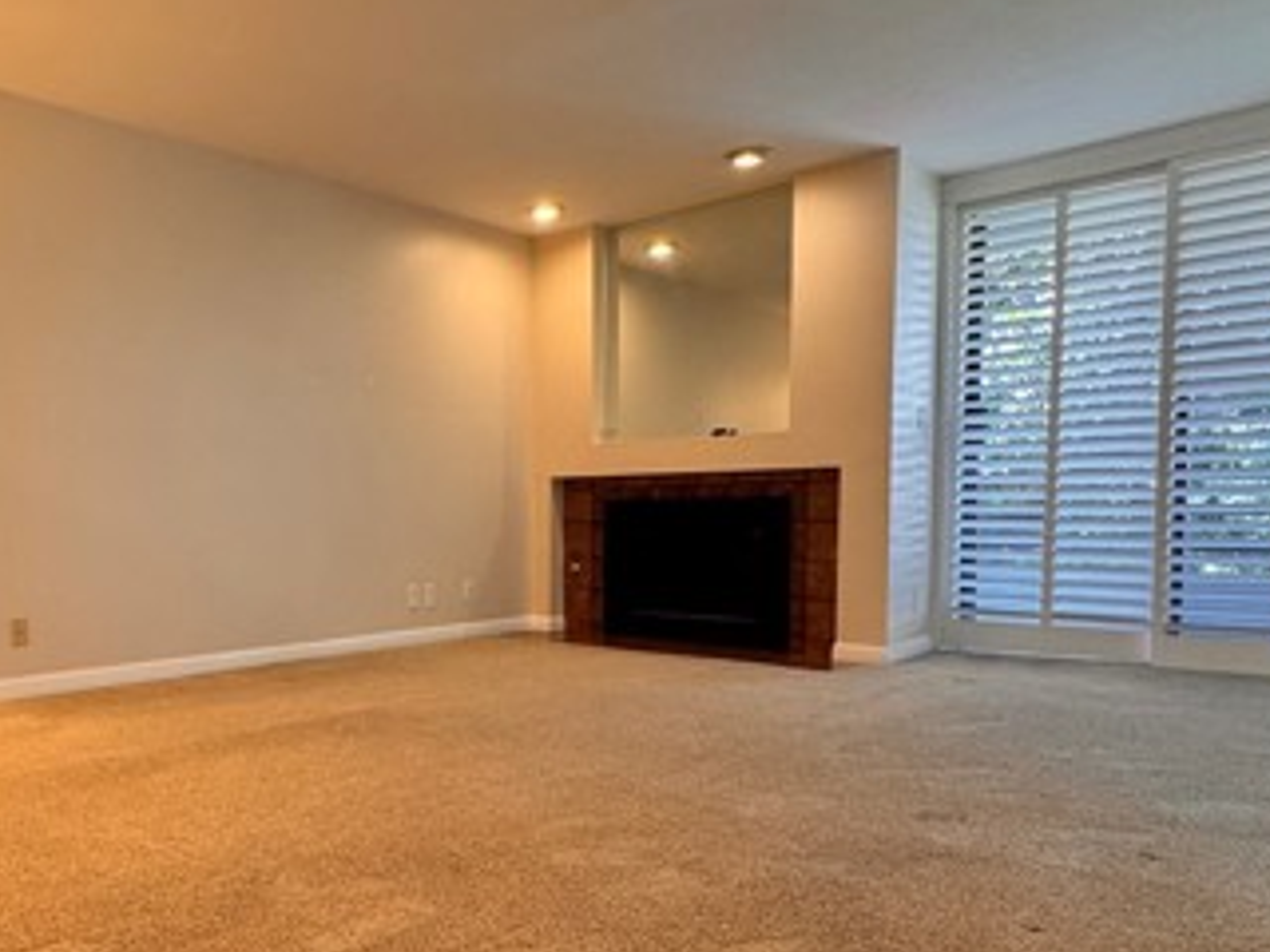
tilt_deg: -5.0
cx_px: 373
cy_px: 587
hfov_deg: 61.1
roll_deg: +0.7
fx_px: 1027
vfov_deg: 49.3
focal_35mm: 28
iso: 200
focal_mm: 2.22
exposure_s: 1/60
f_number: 2.2
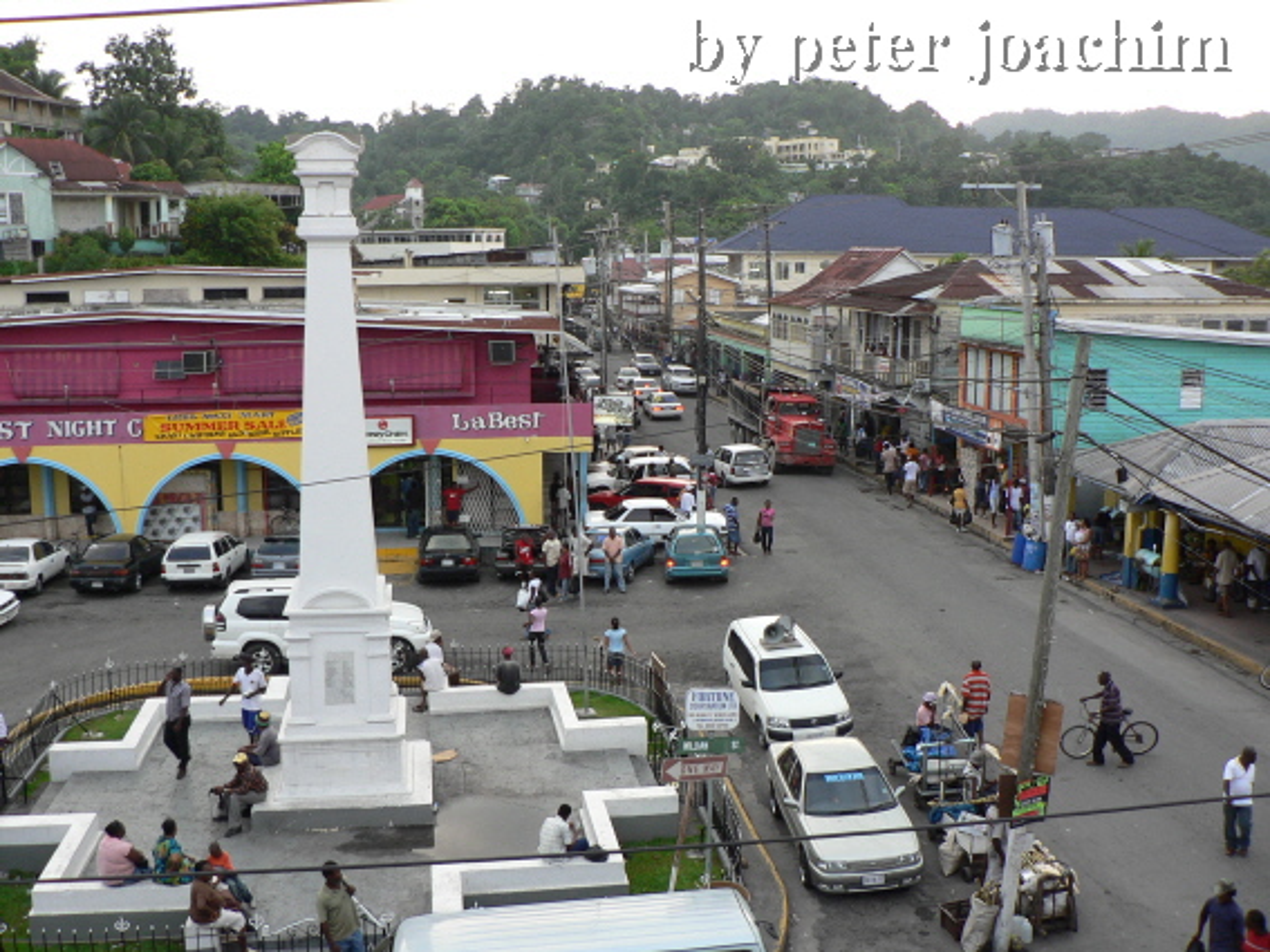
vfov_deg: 40.7
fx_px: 1284
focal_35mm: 35
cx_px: 635
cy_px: 476
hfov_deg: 52.6
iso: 100
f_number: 2.8
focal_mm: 6
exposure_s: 1/50
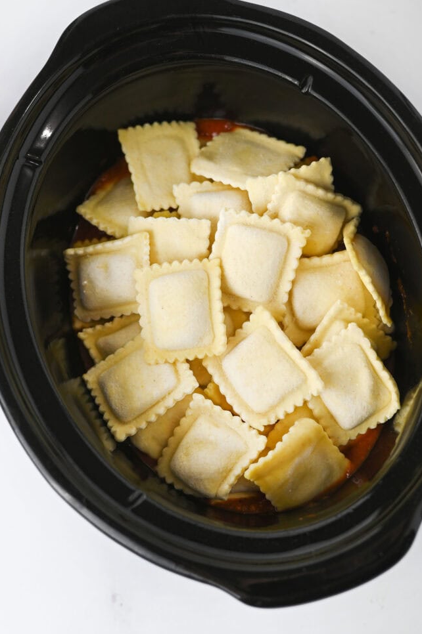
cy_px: 310
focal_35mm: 53
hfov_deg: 25.5
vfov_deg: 37.6
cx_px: 217
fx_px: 934
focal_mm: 50
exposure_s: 1/100
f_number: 4
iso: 280
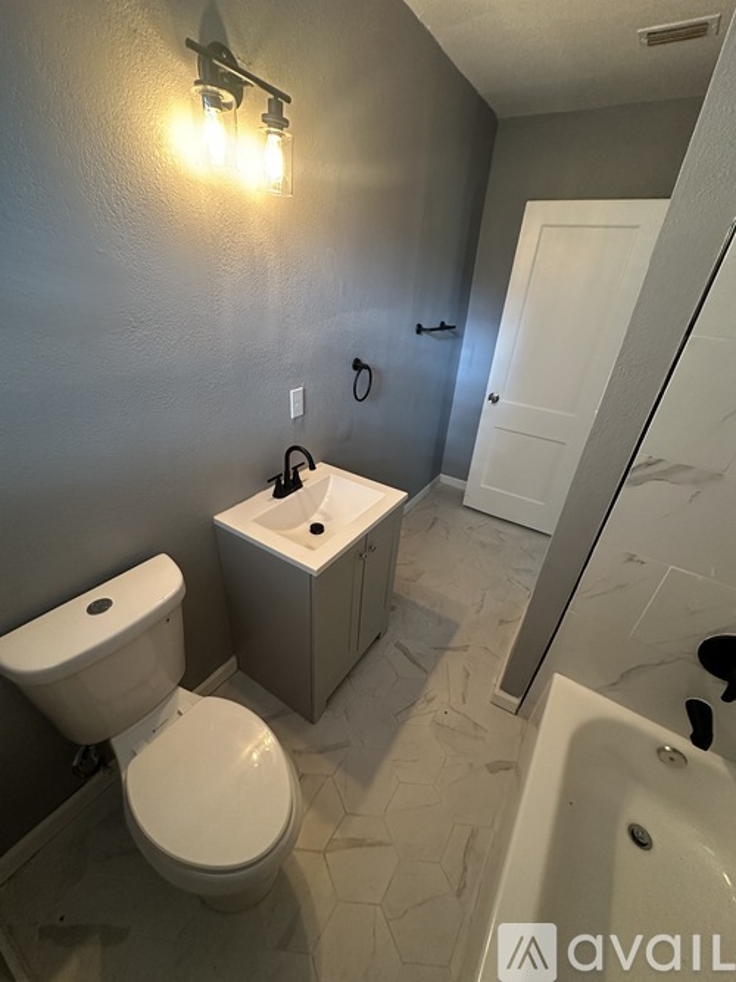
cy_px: 491
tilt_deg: -29.2
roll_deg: -4.6
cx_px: 368
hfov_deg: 85.7
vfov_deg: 102.1
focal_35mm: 14
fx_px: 397
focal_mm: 2.22
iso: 640
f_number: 2.2
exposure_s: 1/60
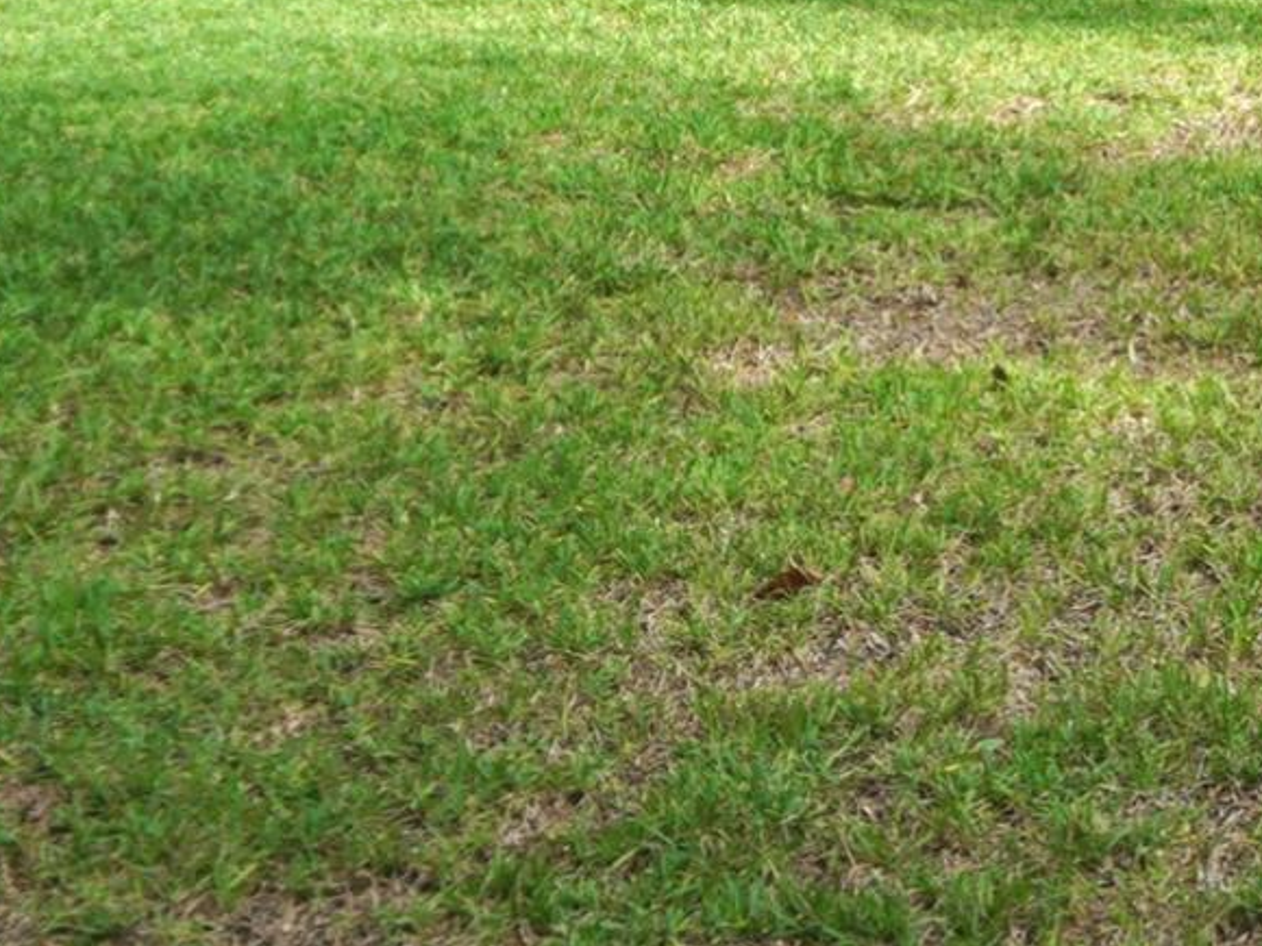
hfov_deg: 12.1
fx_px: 5432
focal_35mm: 149
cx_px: 2293
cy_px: -816
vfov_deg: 9.4
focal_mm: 20
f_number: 5.6
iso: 100
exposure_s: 1/200
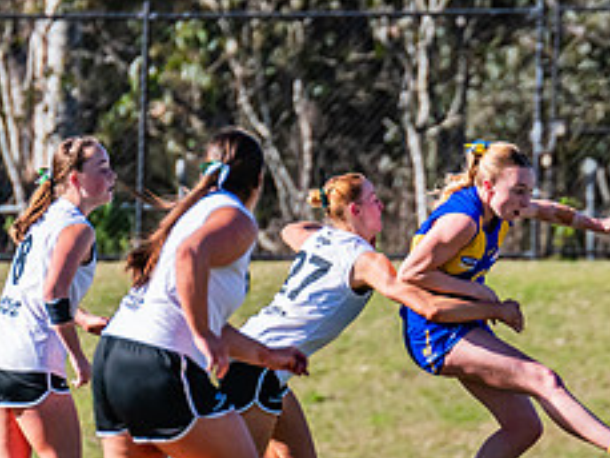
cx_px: 484
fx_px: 24313
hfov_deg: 1.4
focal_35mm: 1379
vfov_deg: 1.1
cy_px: 356
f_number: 8
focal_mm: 420
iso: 640
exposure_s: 1/1250
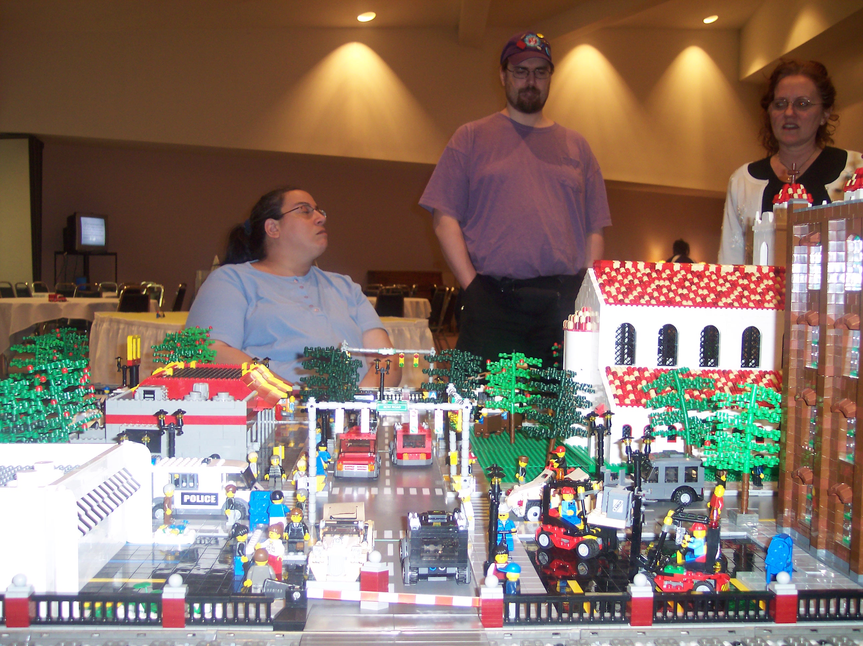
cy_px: 323
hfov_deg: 49.0
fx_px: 947
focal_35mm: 38
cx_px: 432
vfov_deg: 37.7
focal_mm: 8
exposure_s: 1/30
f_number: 2.8
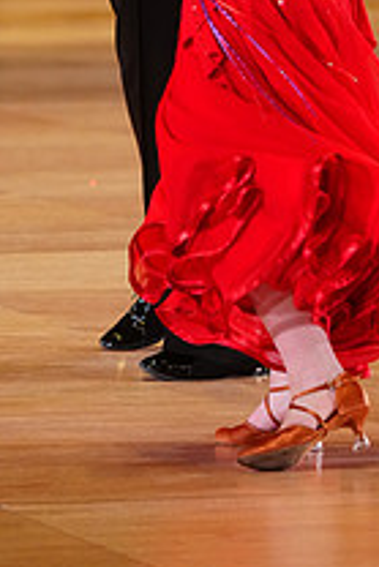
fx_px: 6952
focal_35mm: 441
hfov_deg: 3.1
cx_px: 198
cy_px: -128
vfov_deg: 4.7
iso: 2500
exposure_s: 1/400
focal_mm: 158
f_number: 4
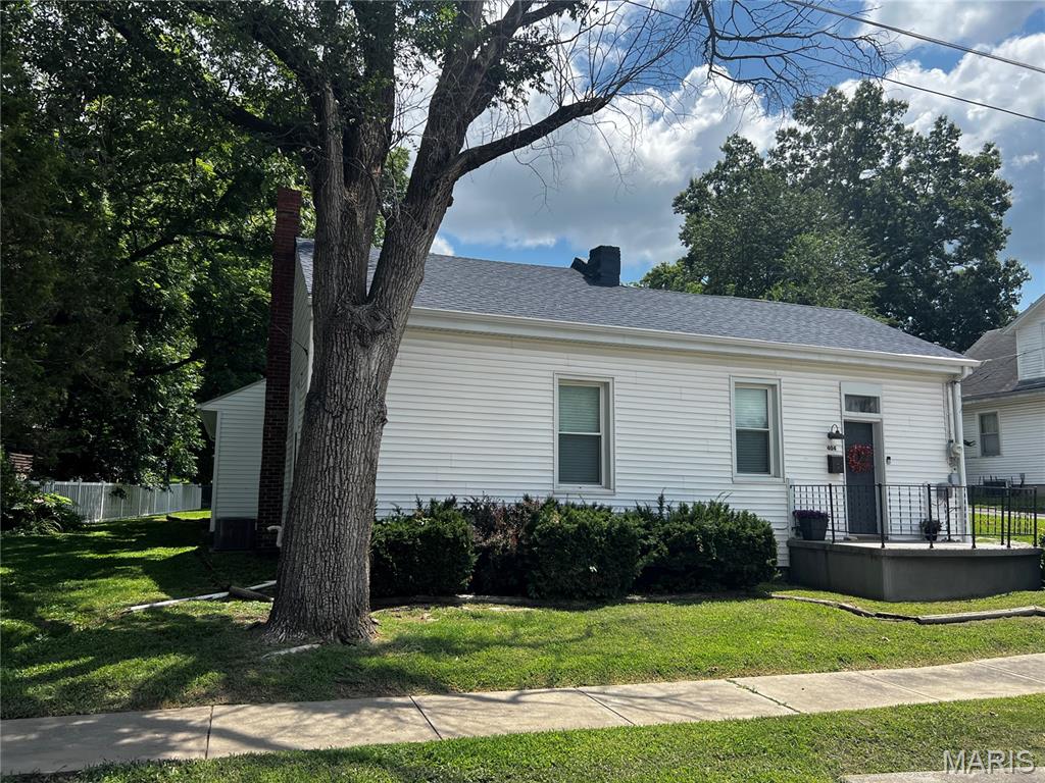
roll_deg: -2.1
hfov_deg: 67.3
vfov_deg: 53.1
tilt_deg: +6.2
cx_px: 522
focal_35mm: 26
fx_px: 785
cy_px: 392
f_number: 1.5
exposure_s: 1/4274
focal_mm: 5.7
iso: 50
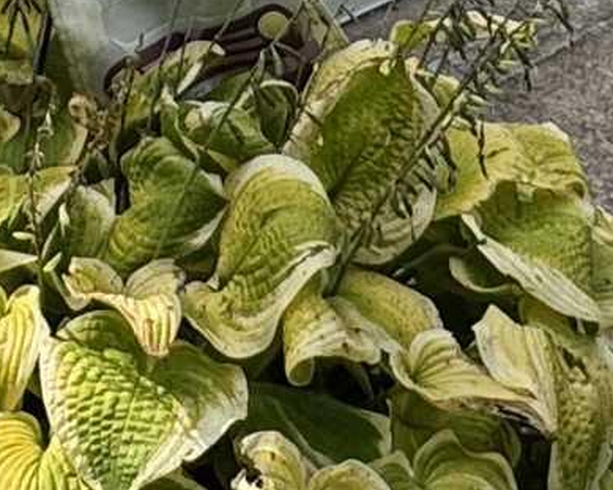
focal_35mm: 108
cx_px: 260
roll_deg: +1.2
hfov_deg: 17.8
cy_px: -640
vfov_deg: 11.9
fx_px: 1959
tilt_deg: -4.1
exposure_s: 1/582
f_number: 2.2
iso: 40
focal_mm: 2.22
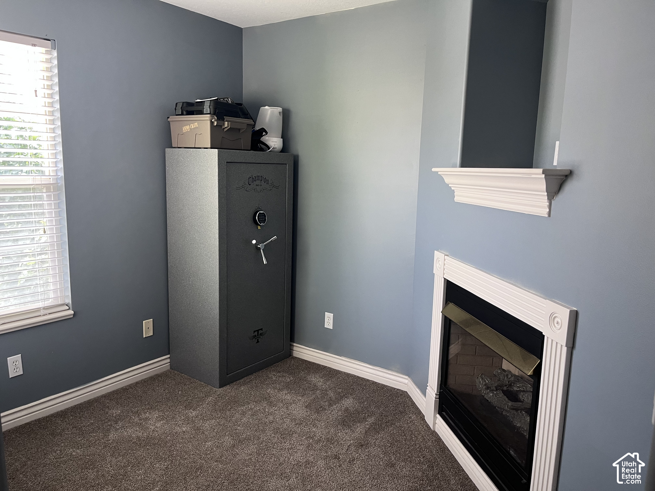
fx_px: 492
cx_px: 328
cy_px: 246
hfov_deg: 67.3
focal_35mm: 26
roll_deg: -1.7
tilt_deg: -10.3
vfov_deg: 53.1
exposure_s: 1/60
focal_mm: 5.1
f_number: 1.6
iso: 125
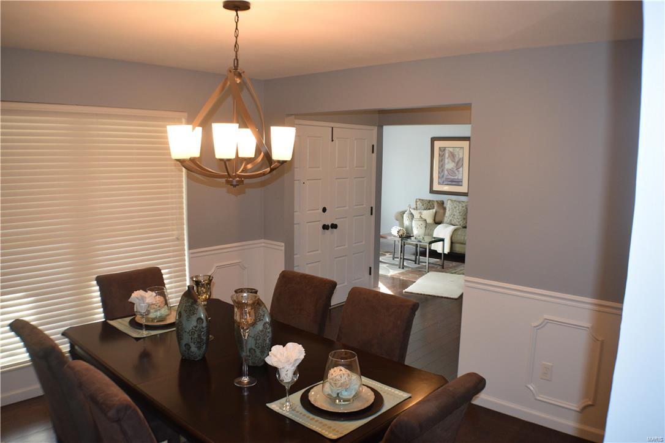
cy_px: 222
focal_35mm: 36
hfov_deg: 53.1
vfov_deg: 36.9
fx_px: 665
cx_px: 332
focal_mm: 24
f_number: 5
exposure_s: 1/100
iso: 800
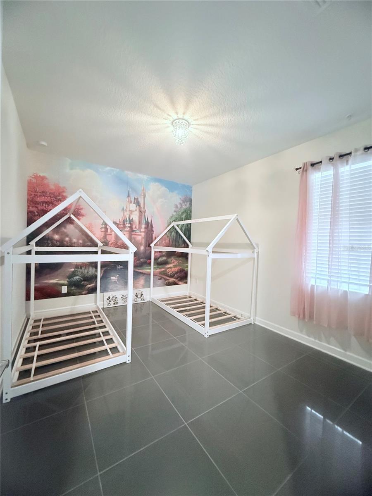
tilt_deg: -0.6
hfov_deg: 85.7
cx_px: 186
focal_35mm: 14
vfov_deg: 102.1
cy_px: 248
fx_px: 201
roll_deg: -1.7
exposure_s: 1/60
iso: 1250
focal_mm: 2.22
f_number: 2.2
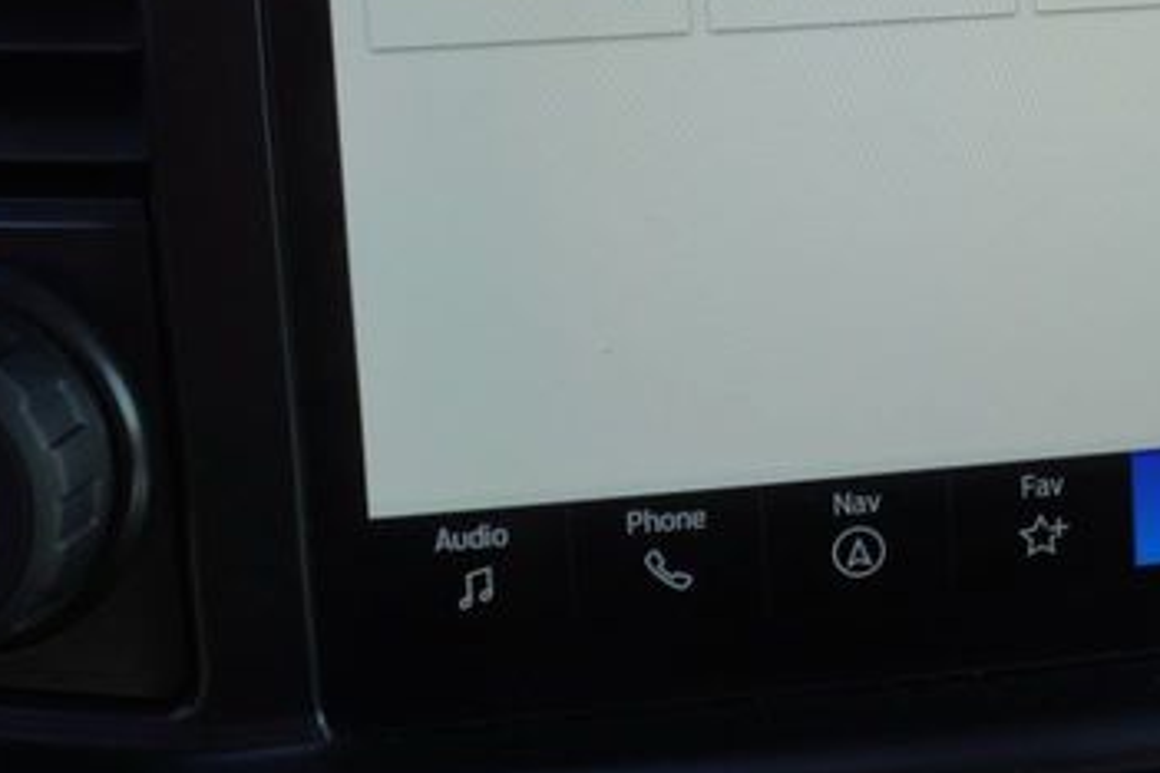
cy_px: -129
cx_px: 1120
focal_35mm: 70
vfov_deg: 18.5
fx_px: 2255
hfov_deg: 27.4
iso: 100
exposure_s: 1/125
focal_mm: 16
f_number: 5.6
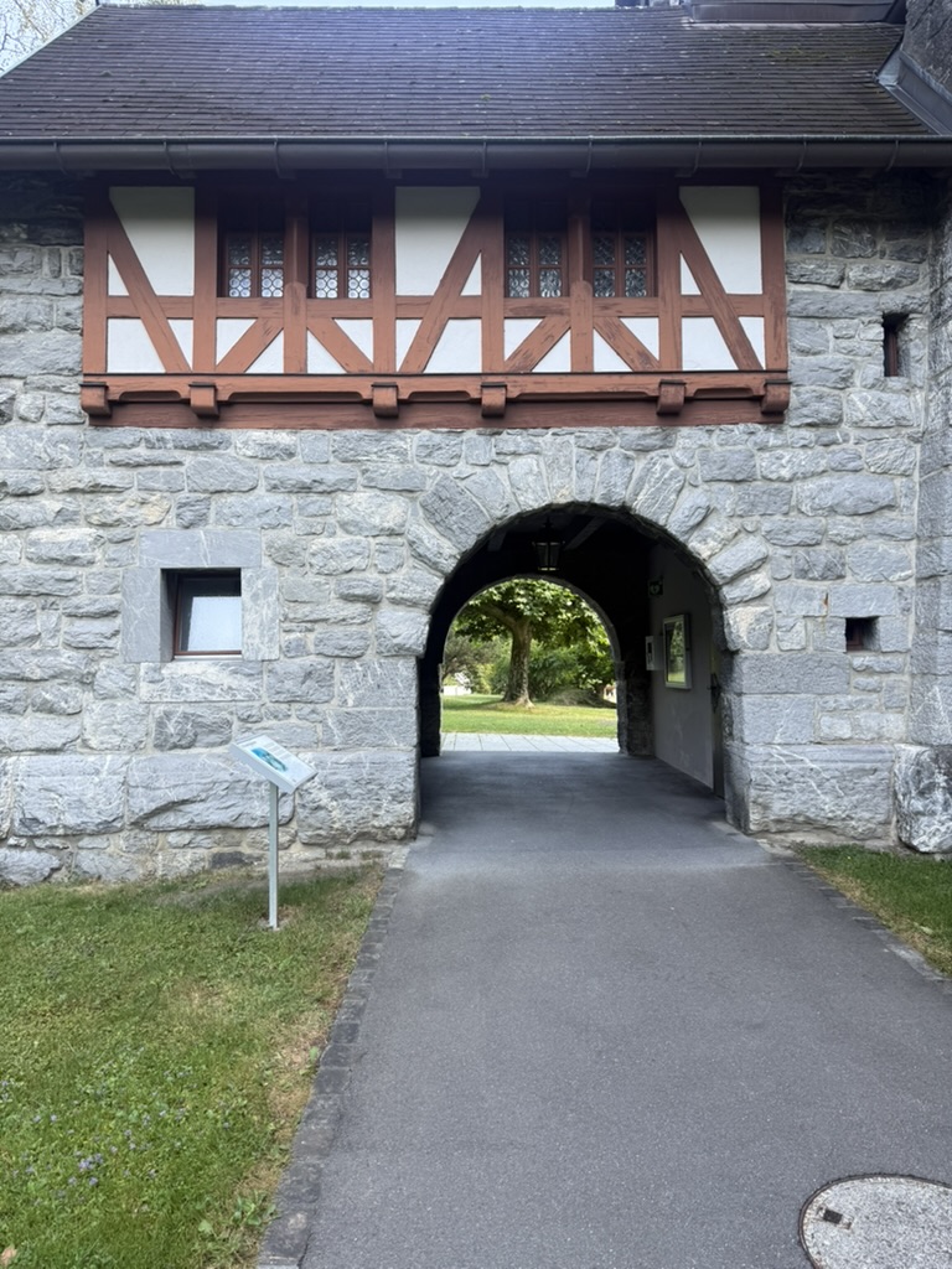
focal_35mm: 24
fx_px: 880
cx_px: 476
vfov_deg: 71.6
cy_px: 634
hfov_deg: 56.8
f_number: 1.78
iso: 64
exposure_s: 1/204
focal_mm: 6.76
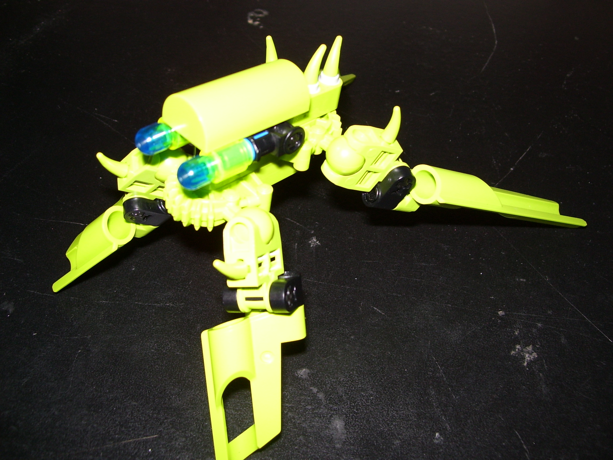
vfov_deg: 39.7
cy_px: 230
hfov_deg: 51.4
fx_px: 638
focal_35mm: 36
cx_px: 306
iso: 80
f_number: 2.7
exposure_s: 1/60
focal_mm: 6
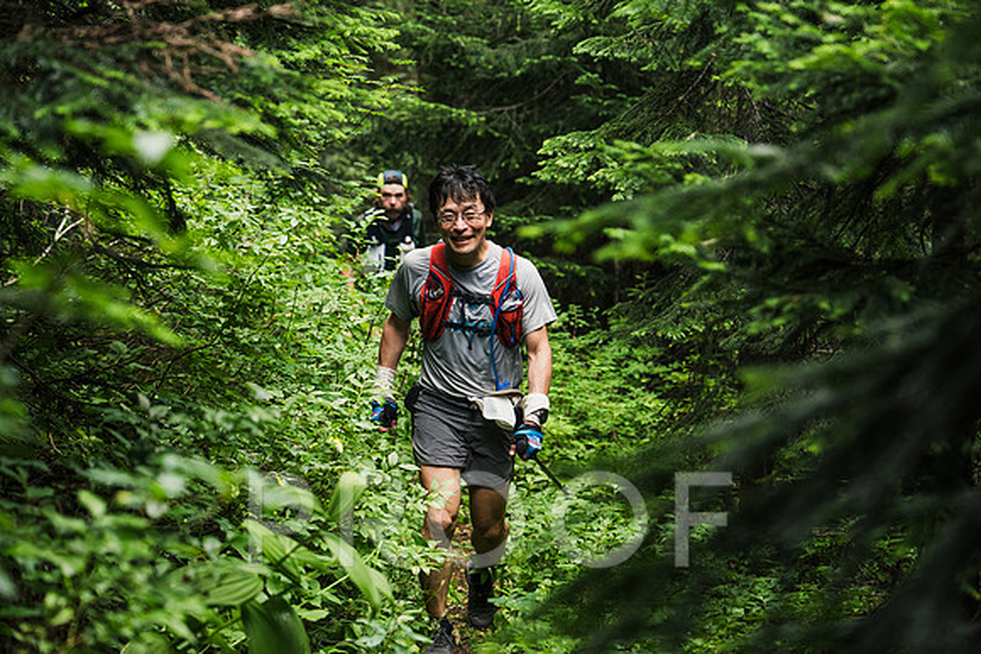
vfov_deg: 19.5
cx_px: 490
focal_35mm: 70
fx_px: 1908
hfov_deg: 28.8
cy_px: 327
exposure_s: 1/400
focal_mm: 70
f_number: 3.2
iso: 320
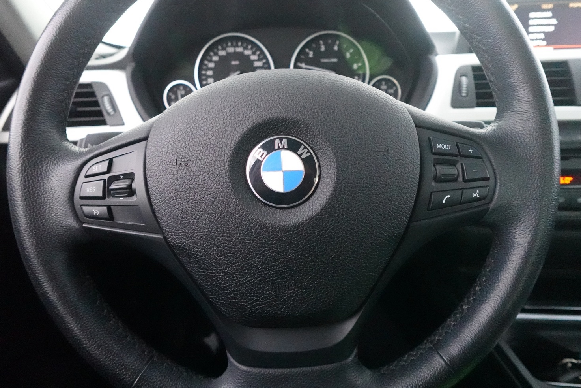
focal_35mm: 22
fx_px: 355
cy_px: 184
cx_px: 288
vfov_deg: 57.2
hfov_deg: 78.6
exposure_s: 1/60
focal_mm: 7.6
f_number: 2
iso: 6400
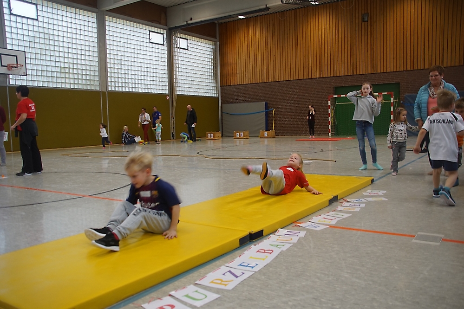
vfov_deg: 40.0
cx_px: 232
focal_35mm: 33
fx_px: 425
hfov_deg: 57.2
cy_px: 154
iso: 500
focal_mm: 22
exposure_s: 1/60
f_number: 4
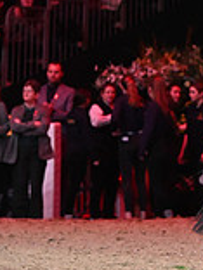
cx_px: 437
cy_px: 16
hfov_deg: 3.1
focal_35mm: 482
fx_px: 3769
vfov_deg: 4.1
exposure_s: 1/800
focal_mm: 135
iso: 6400
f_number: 5
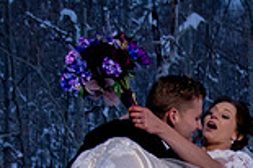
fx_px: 955
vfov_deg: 9.8
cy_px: 250
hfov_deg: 14.8
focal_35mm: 136
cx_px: 263
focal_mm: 24
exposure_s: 1/125
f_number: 4
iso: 640
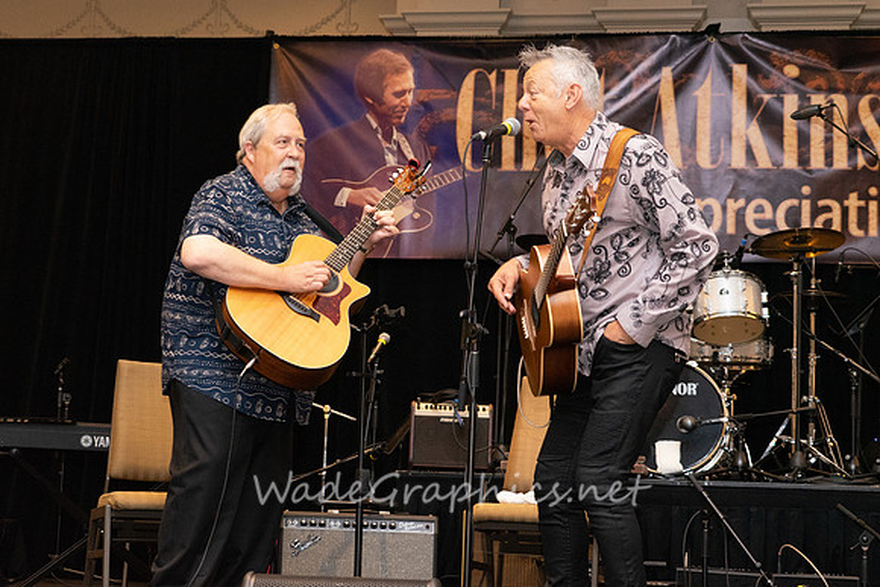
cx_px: 440
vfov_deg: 18.9
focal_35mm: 72
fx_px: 1767
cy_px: 261
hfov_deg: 28.0
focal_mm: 65
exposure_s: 1/200
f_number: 5
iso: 4000
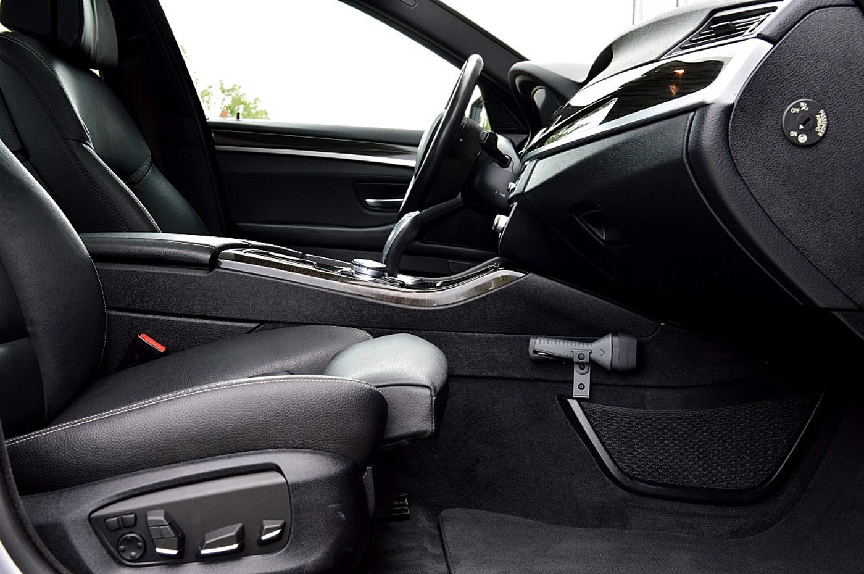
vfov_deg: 34.1
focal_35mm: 39
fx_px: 935
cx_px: 432
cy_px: 287
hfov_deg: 49.6
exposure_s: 1/80
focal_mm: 26
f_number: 8
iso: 400
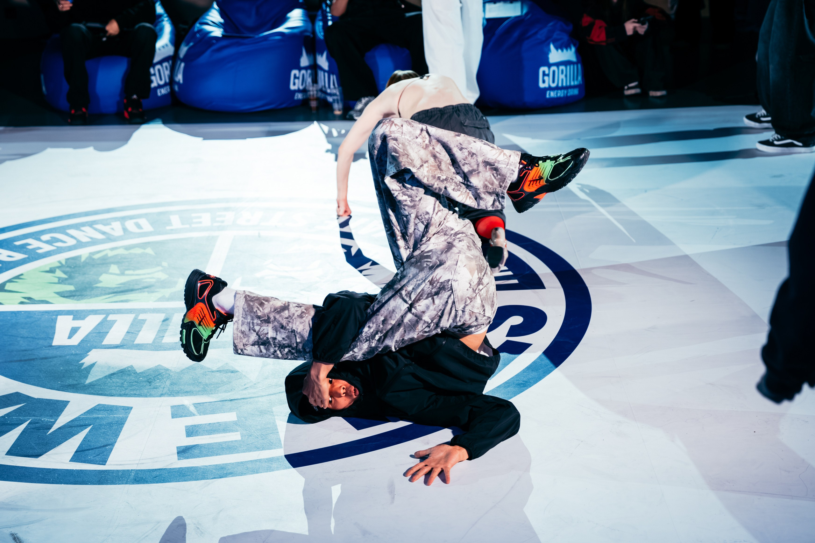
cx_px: 402
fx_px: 1402
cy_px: 330
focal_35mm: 62
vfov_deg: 21.9
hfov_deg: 32.4
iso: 1000
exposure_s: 1/250
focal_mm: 50
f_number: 2.8
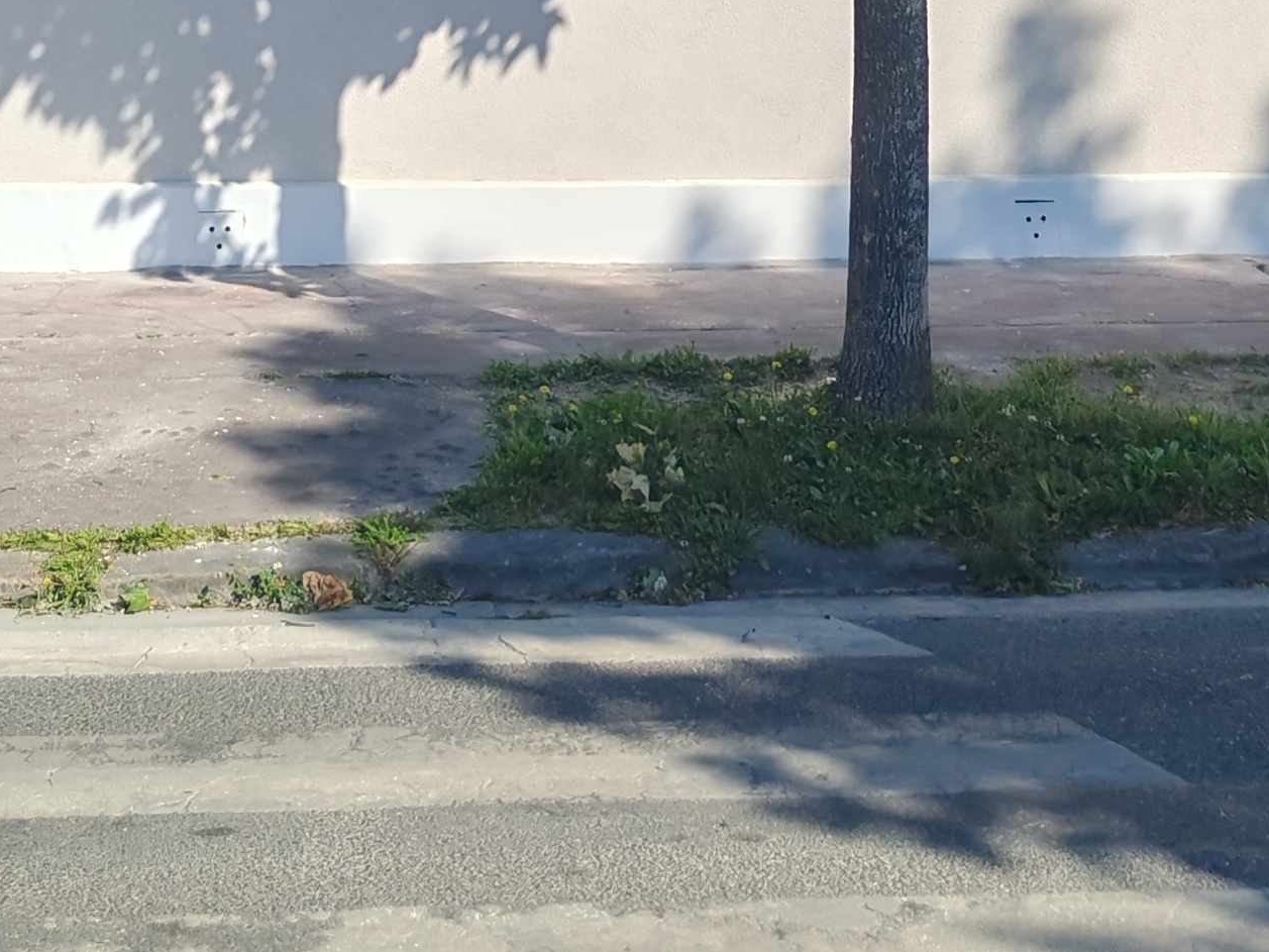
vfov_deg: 14.9
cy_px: -673
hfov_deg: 22.2
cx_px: 707
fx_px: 3226
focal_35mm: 88
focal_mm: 5.52
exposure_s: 1/2300
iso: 50
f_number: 1.95
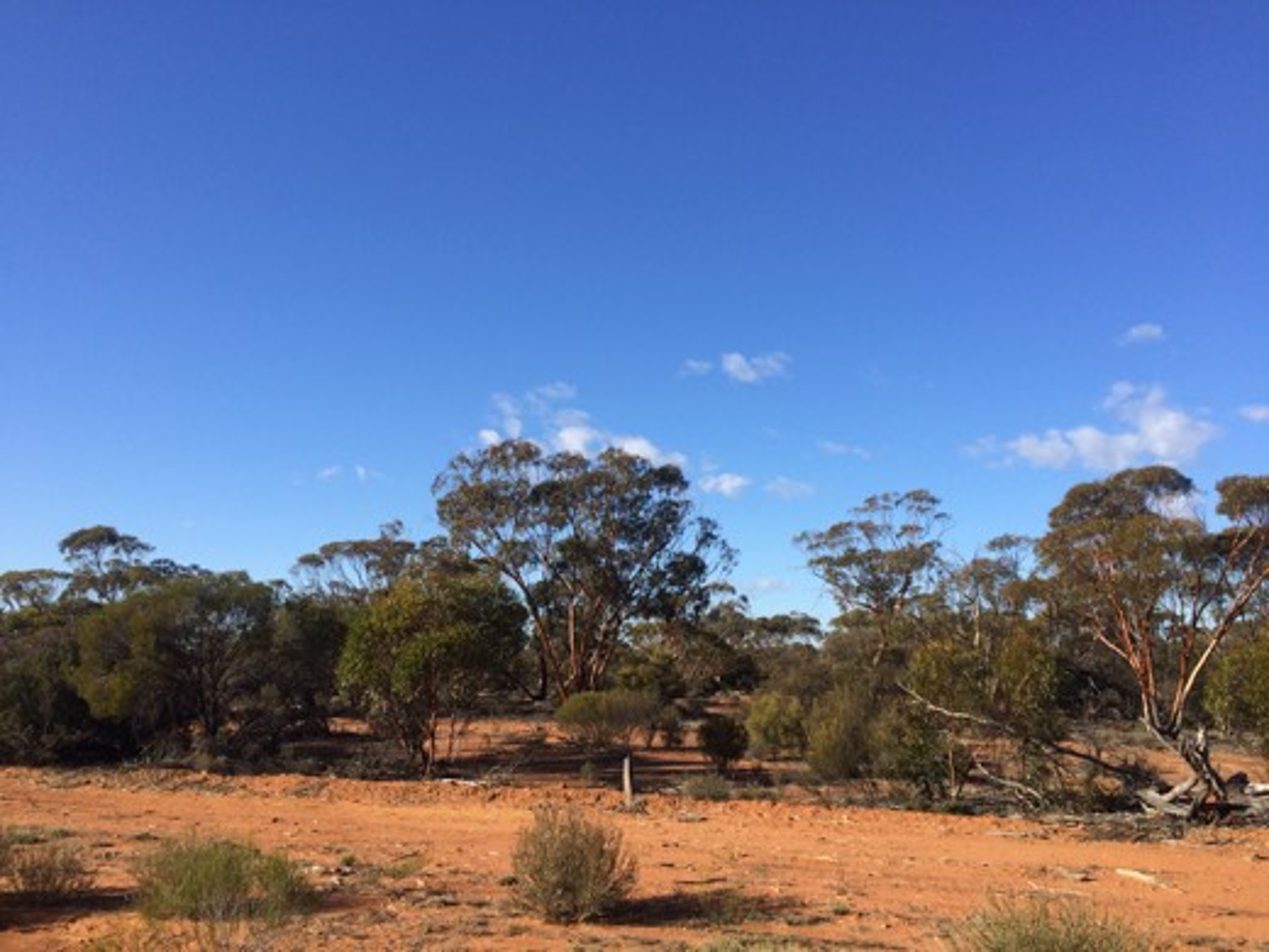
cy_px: 476
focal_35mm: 29
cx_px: 634
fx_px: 1063
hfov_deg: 61.7
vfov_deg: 48.2
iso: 32
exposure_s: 1/1580
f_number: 2.2
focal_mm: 4.15
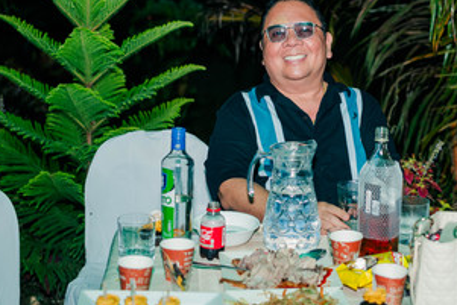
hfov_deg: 24.3
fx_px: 1054
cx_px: 310
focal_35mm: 83
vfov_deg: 16.5
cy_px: 139
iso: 800
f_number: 2.8
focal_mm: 50
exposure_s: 1/200
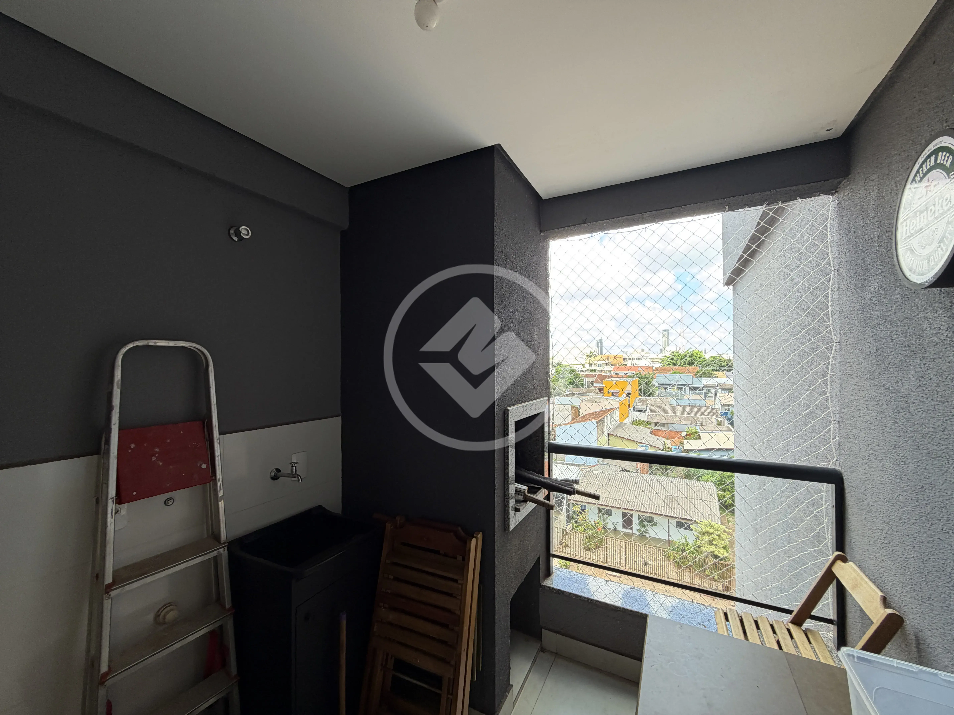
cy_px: 358
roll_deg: -1.5
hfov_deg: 102.1
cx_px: 477
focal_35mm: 14
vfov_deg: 85.7
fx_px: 386
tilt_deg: +0.0
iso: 50
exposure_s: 1/120
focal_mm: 2.22
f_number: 2.2
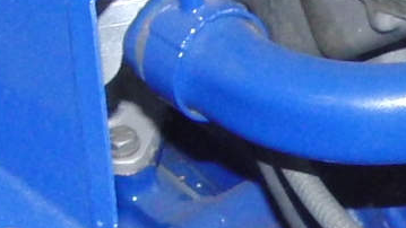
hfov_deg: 9.1
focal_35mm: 233
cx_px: 517
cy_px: 5
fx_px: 2509
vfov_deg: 5.2
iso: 200
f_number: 2.8
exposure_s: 1/60
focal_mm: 5.3
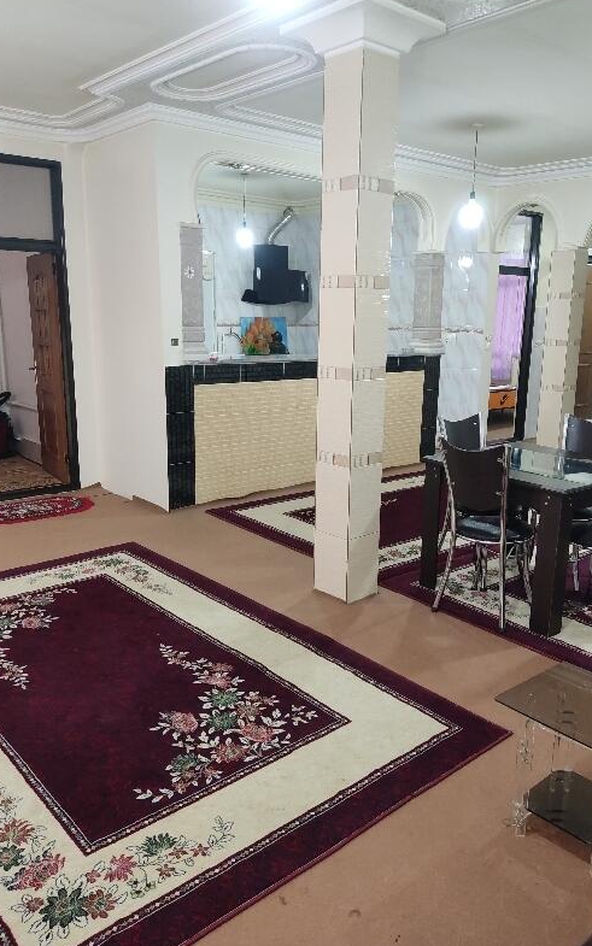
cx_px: 309
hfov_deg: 46.0
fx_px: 697
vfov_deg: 68.4
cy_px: 471
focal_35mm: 27
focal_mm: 4.71
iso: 434
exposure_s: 1/50
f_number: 1.79
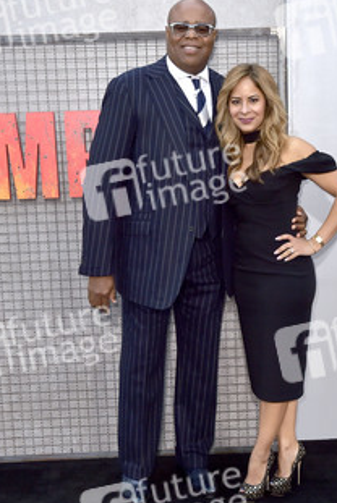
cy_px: 264
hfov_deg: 25.0
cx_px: 211
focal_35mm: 54
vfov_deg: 36.8
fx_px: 757
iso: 320
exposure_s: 1/320
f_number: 6.3
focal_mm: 42
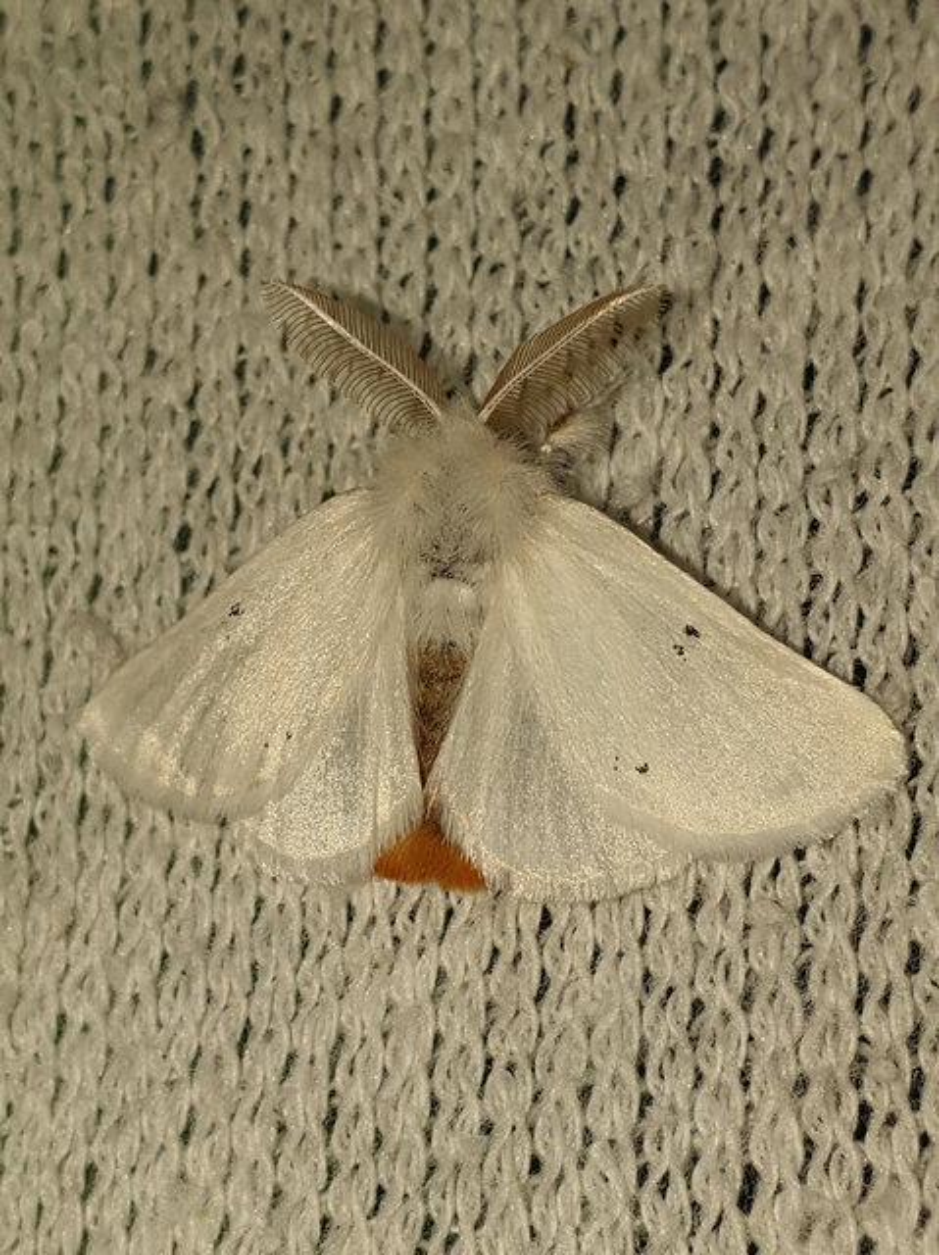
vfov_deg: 67.3
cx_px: 470
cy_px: 628
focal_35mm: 26
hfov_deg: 53.0
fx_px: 942
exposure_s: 1/1534
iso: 50
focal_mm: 4.3
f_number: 2.4
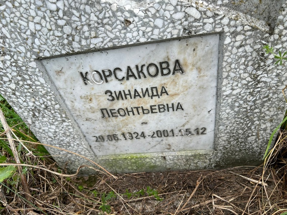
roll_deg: +14.5
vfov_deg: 53.1
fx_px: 216
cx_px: 144
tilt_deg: -44.3
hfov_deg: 67.3
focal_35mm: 26
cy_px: 108
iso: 50
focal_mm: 5.7
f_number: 1.5
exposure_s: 1/523
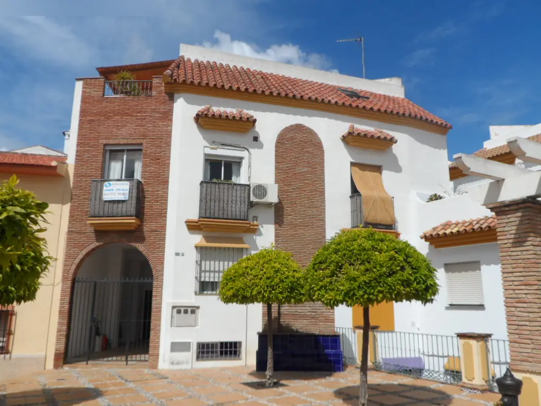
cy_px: 203
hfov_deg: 63.4
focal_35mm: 28
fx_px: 438
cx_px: 270
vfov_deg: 49.7
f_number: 8.8
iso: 80
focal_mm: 4.9
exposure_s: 1/250
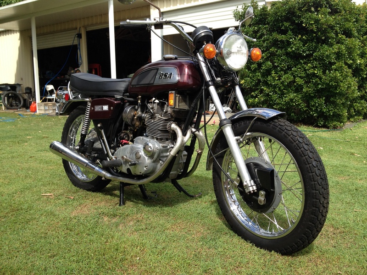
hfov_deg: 52.6
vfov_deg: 40.7
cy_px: 138
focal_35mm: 35
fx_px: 371
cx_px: 184
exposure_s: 1/935
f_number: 2.4
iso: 64
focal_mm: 4.28
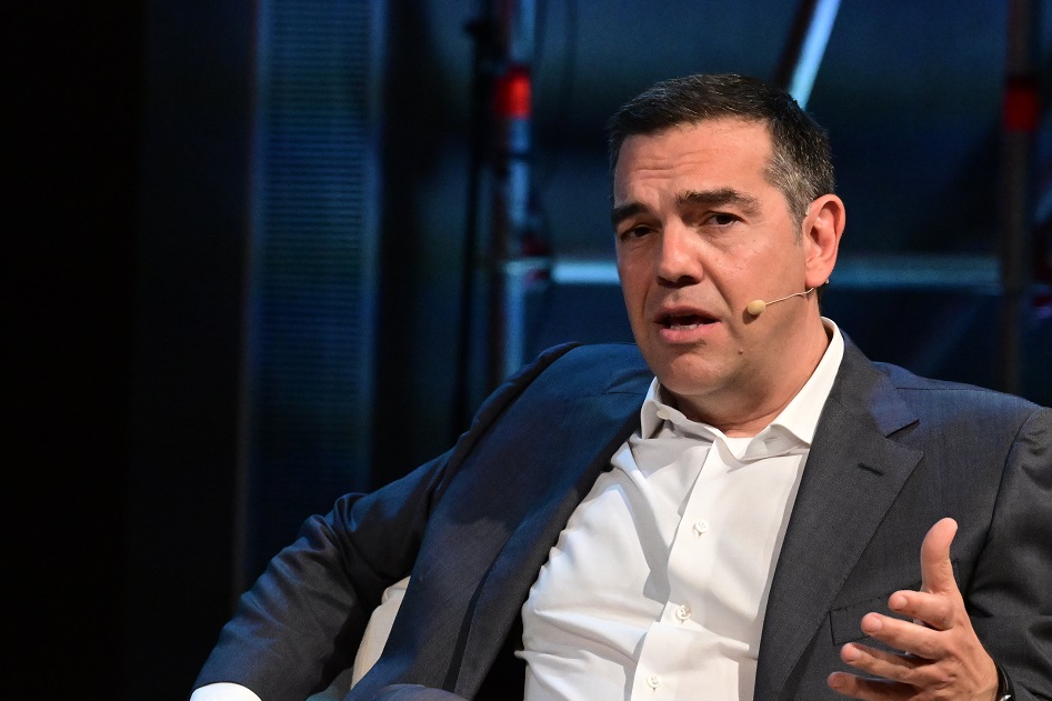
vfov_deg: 3.9
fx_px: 10255
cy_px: 442
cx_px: 652
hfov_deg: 5.9
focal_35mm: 351
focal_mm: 185
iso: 8000
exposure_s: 1/800
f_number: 7.1
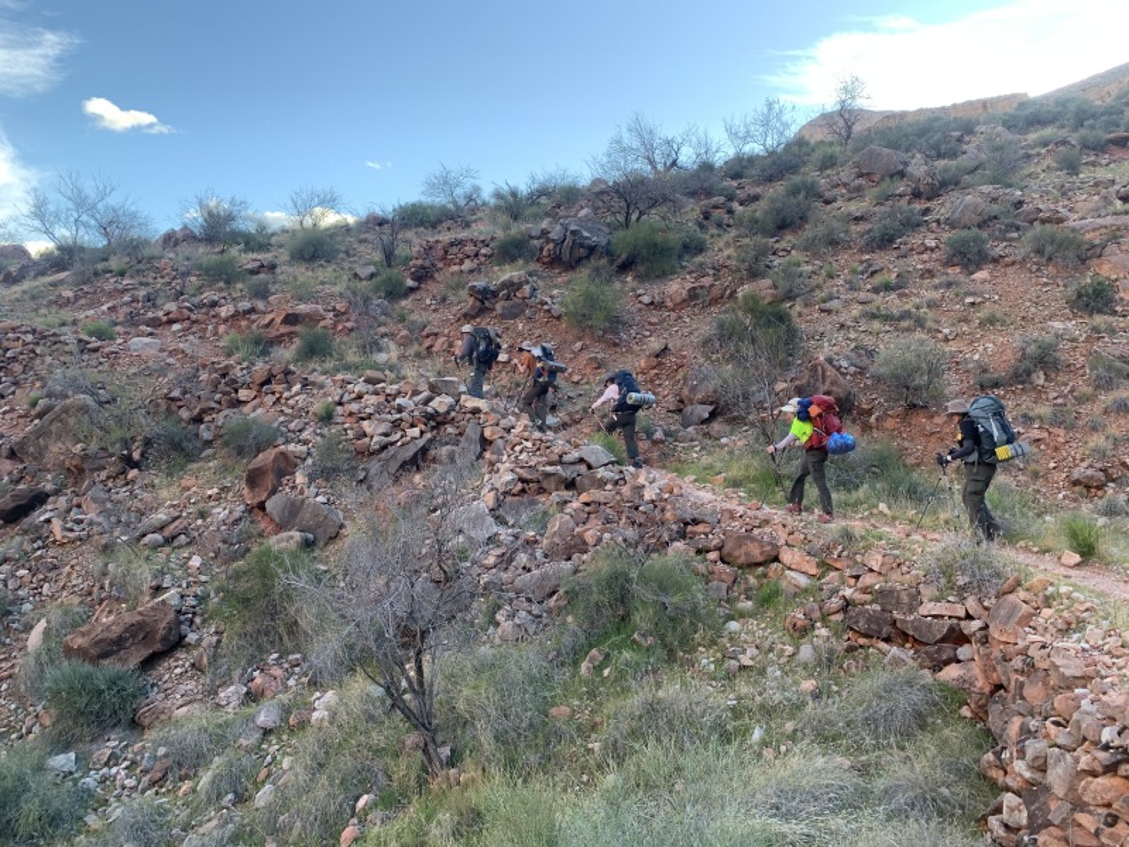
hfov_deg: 67.3
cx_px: 564
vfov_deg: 53.1
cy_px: 424
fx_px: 848
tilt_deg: -0.3
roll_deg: +0.7
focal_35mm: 26
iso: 25
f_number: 1.8
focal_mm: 4.25
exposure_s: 1/122
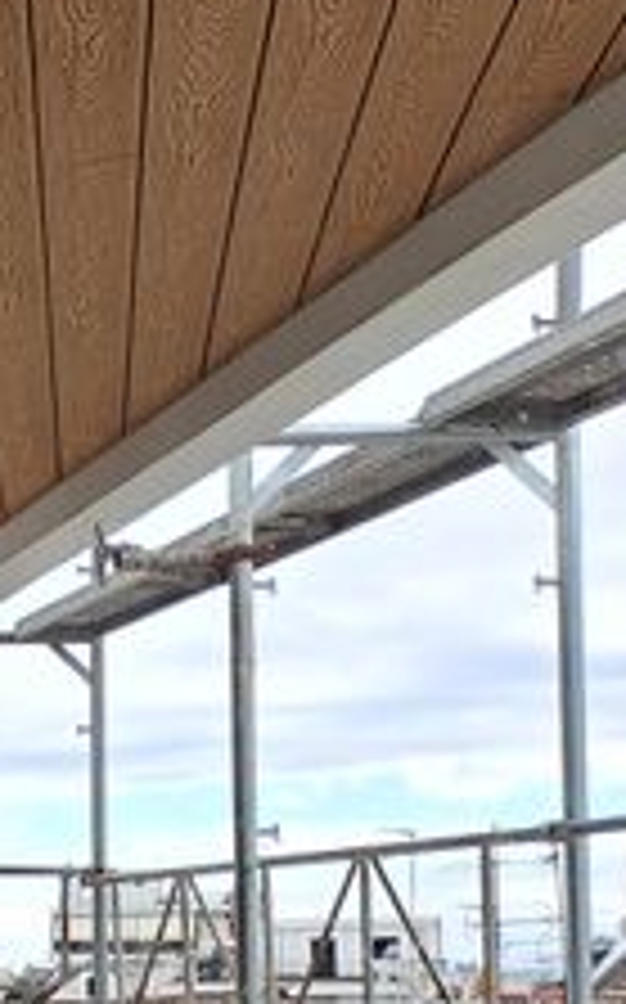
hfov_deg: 13.8
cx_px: -730
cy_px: 869
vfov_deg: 26.4
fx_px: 2079
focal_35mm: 76
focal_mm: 4.65
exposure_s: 1/368
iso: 32
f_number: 1.8
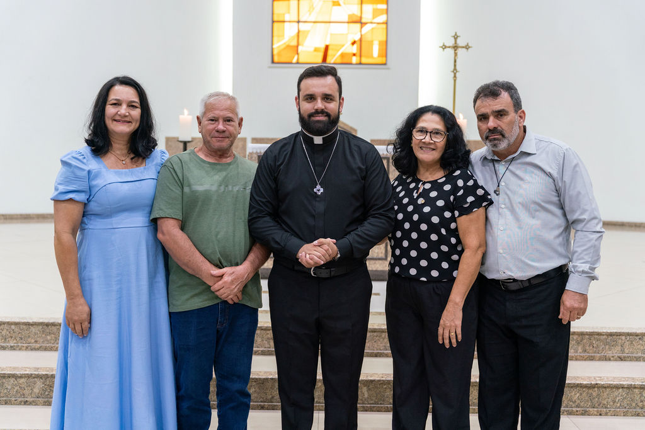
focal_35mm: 42
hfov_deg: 46.8
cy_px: 215
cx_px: 322
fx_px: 745
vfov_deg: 32.2
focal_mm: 41.6
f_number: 2.8
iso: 1600
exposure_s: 1/125
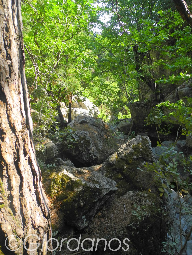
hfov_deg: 49.7
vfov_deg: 63.4
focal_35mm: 28
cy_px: 128
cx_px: 96
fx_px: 207
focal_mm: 6
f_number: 2.8
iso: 100
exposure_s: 1/250
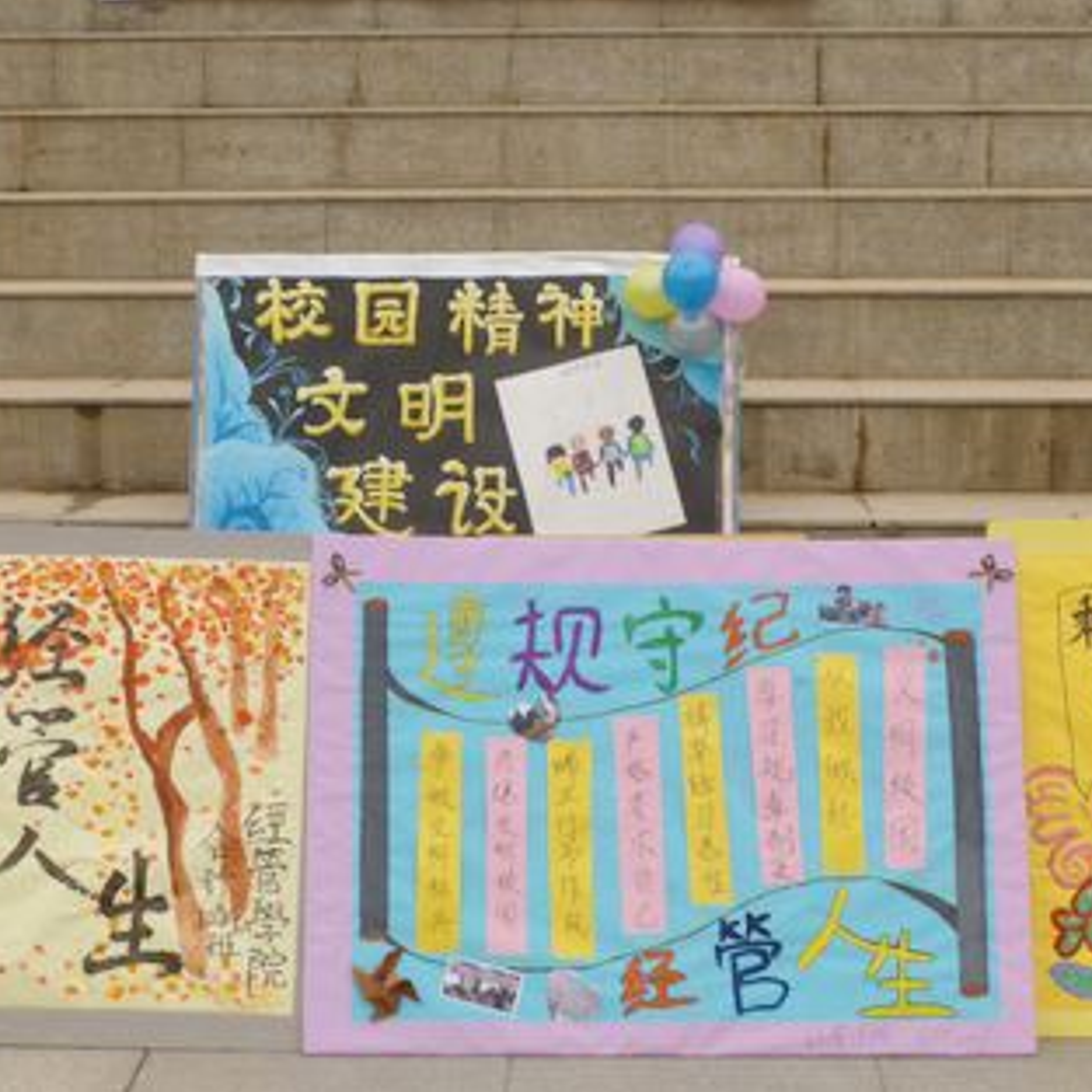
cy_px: 546
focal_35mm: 95
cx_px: 415
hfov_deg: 18.3
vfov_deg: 18.3
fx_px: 3391
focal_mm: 14.2
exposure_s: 1/125
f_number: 4.5
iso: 100
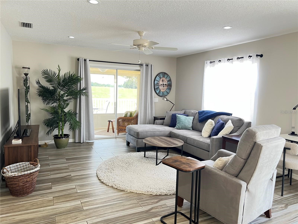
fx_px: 224
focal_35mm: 26
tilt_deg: -4.9
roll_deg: -1.9
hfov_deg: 67.3
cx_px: 149
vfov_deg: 53.1
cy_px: 112
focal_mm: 5.7
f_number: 1.5
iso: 80
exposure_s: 1/60
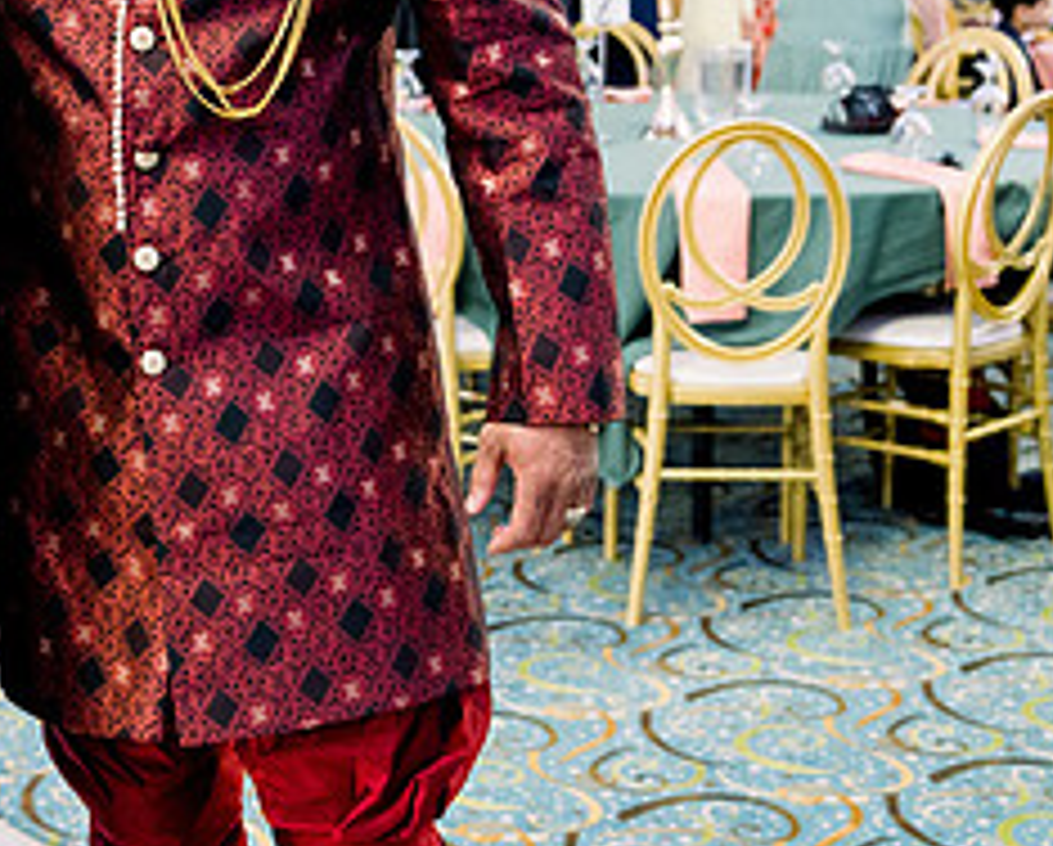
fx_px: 2248
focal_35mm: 72
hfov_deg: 25.6
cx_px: 117
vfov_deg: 21.0
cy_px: 151
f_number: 2.8
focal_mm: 31
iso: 3200
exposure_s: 1/125
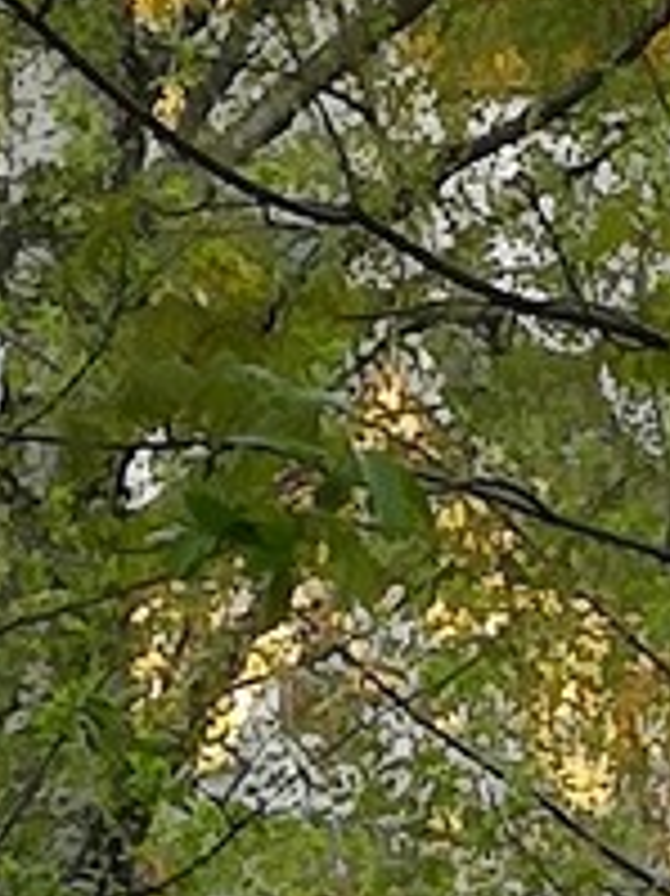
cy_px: -410
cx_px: 488
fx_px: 21055
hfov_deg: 1.8
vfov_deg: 2.4
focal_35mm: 815
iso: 50
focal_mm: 7.48
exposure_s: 1/150
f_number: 2.4
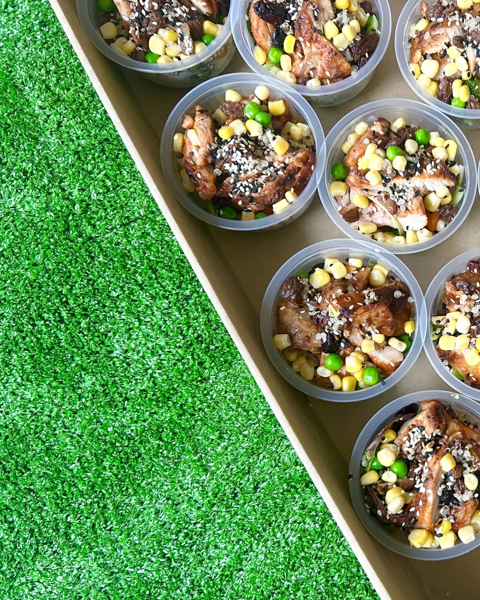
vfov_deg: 44.6
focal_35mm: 41
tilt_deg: -81.5
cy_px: 352
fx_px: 728
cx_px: 482
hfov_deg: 33.4
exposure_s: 1/121
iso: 125
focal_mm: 5.7
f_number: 1.5
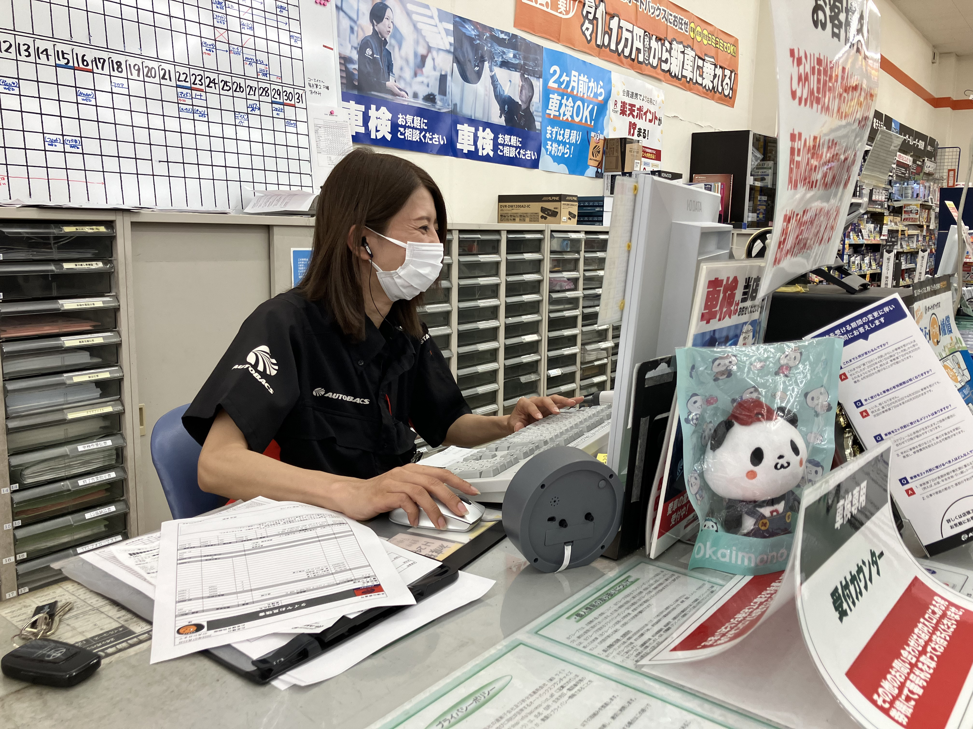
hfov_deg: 63.4
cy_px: 364
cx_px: 486
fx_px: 787
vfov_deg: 49.7
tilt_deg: -8.0
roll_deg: -1.7
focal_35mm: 28
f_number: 1.8
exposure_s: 1/100
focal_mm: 3.99
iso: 64
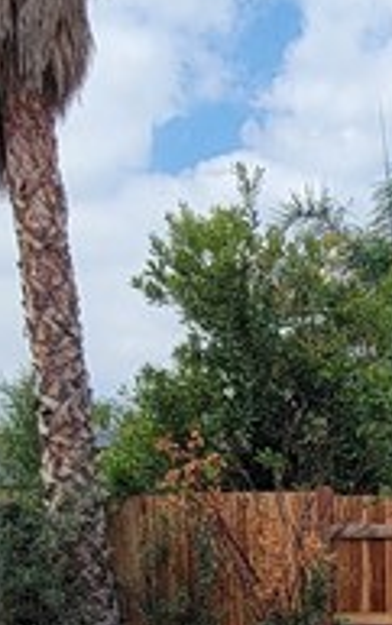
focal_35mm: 73
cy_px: 810
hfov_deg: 17.3
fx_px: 1245
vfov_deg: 24.6
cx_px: 428
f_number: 2.2
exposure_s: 1/1597
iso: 50
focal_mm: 2.2
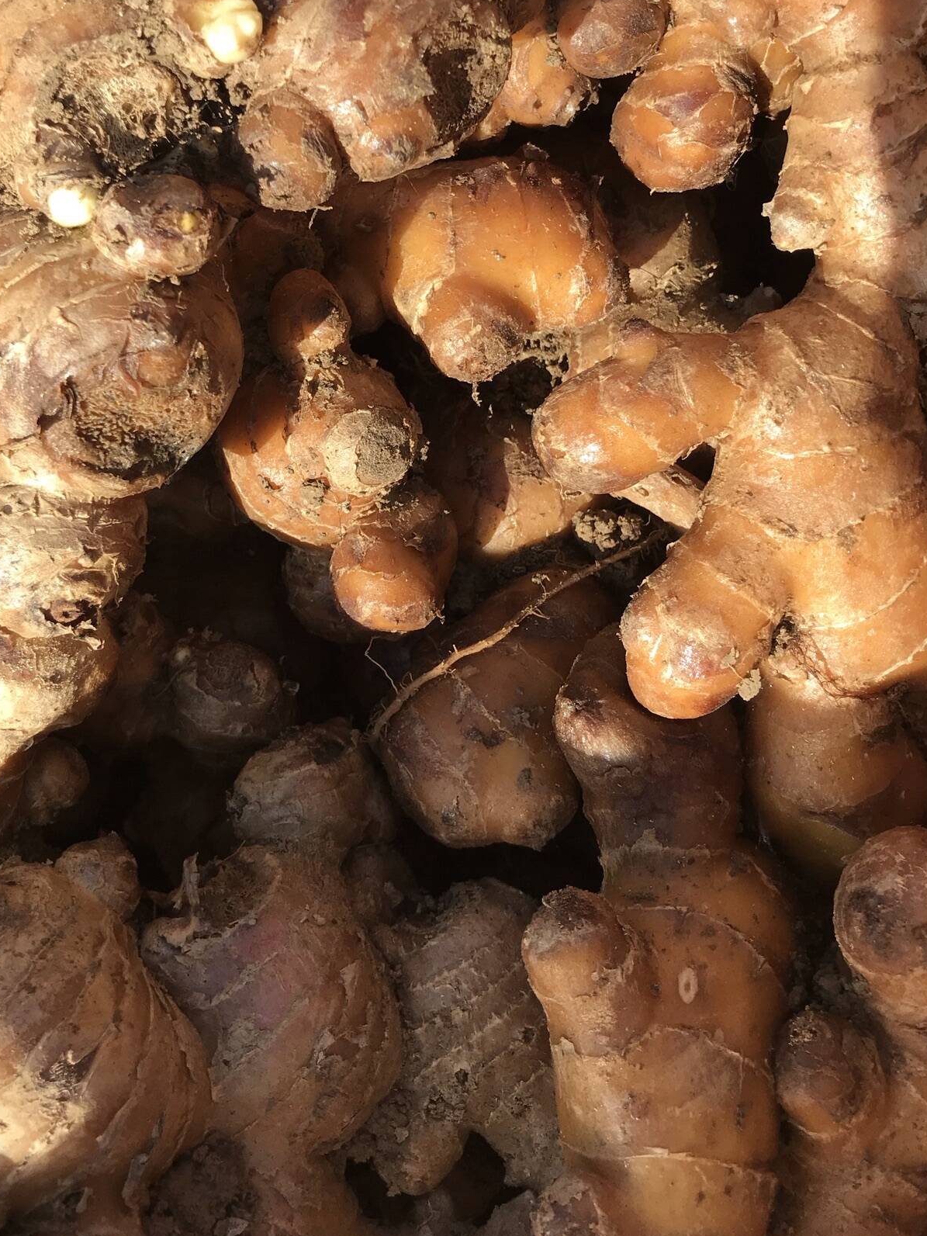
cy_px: 452
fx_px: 1285
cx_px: 364
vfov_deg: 50.7
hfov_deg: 39.5
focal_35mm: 36
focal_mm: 3.99
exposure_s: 1/1140
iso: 20
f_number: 1.8
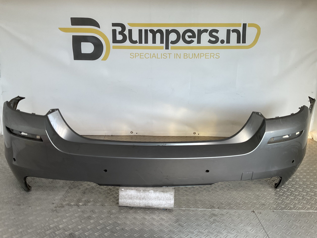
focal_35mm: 29
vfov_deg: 48.2
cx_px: 158
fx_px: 266
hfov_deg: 61.7
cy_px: 119
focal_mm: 3
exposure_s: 1/120
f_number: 1.8
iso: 50
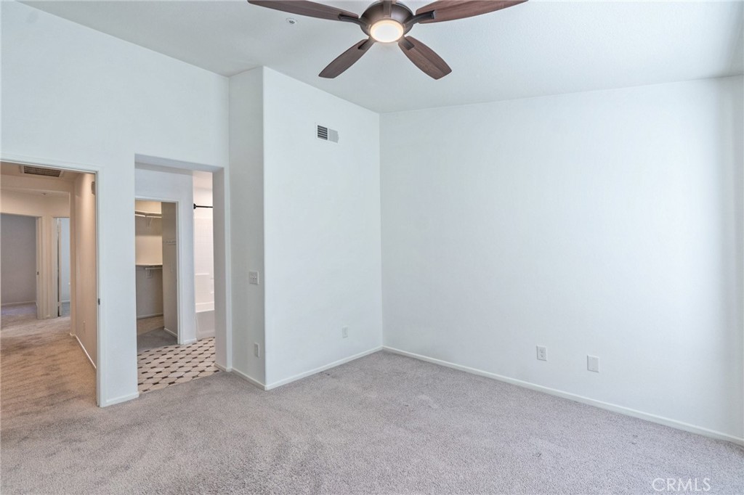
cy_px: 248
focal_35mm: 16
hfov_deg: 96.8
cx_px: 372
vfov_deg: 73.7
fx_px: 331
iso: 125
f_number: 4
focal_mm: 16
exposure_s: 1/60
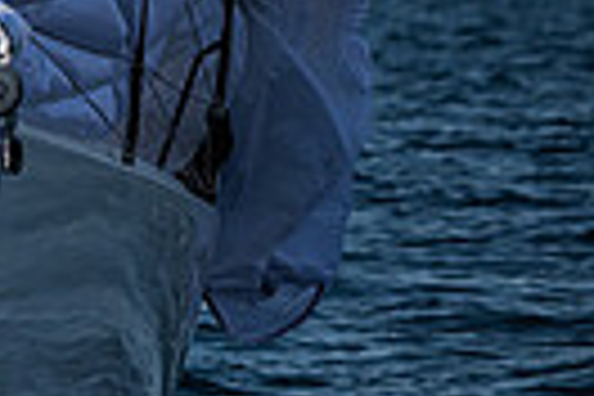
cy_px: -461
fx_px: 12209
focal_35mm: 740
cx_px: -459
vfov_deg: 1.9
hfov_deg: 2.8
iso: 400
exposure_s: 1/8000
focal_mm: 165
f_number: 4.8
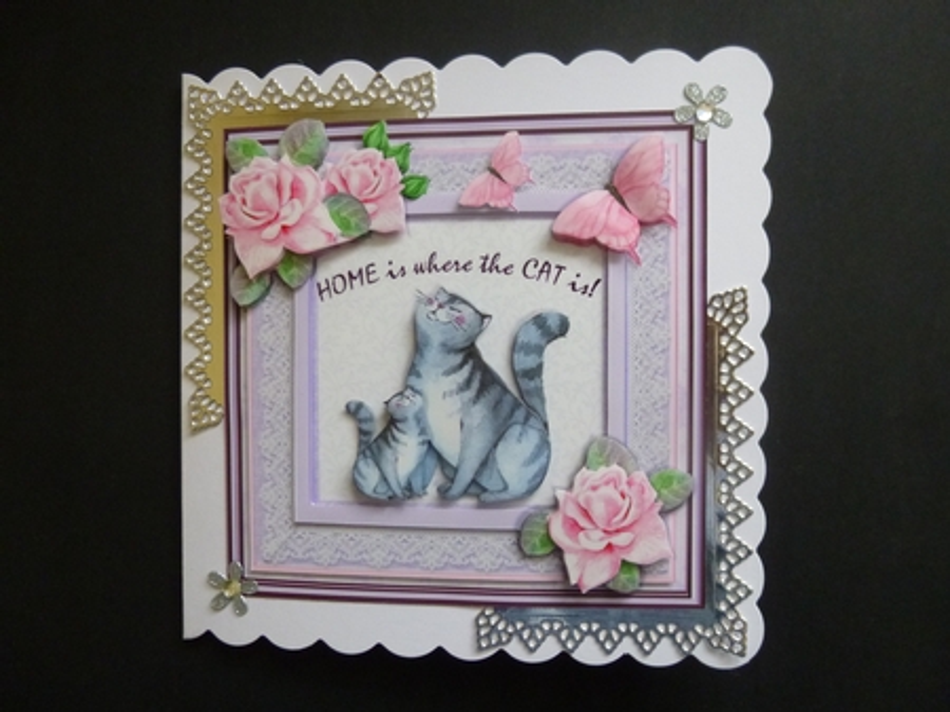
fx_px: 686
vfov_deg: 54.8
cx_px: 475
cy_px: 356
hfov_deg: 69.4
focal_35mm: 25
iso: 400
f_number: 3.1
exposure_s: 1/40
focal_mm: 4.5
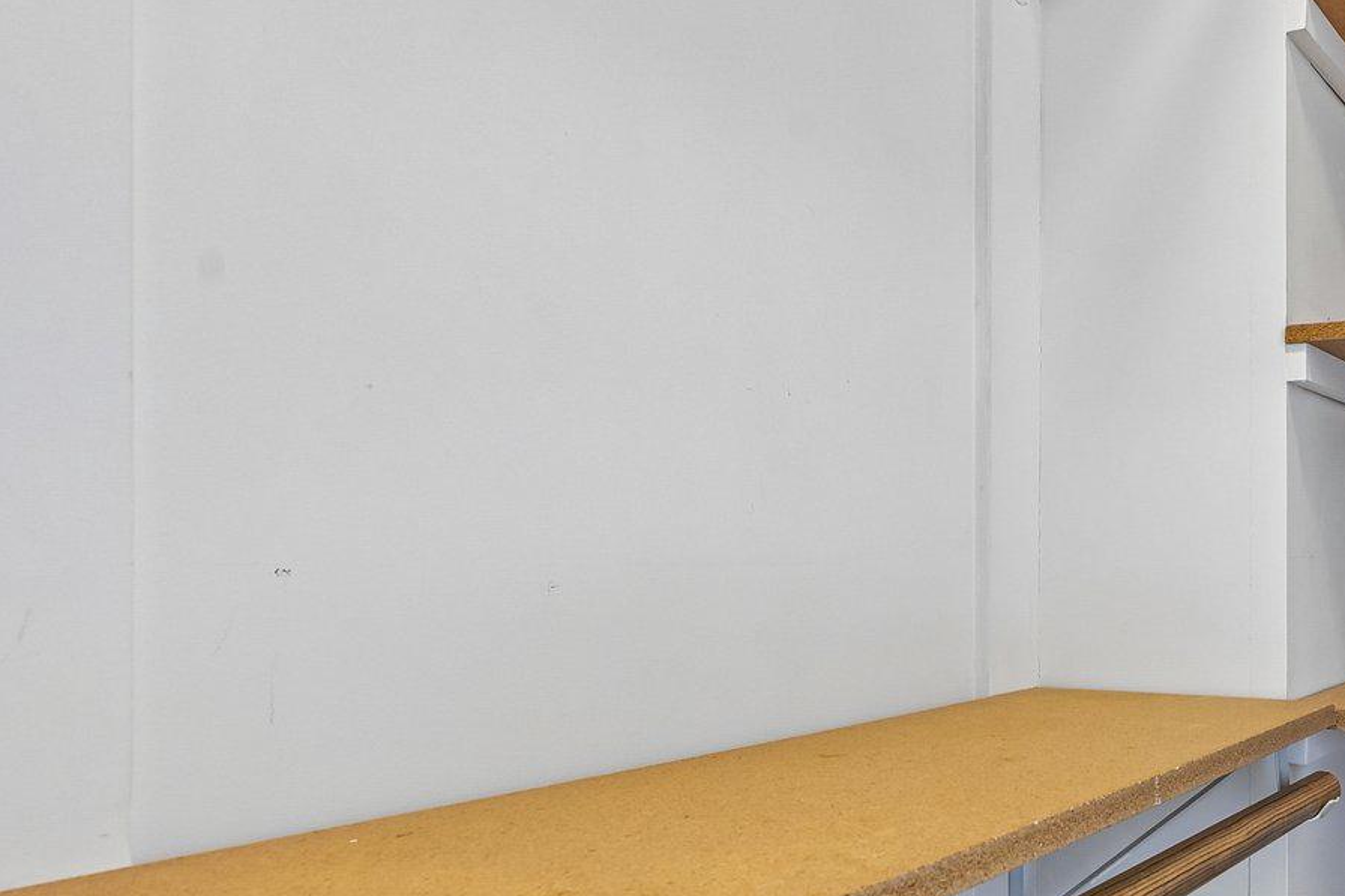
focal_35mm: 32
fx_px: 1195
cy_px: 540
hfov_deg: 56.6
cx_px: 959
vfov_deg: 40.9
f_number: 8
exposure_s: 1/6
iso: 400
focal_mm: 14
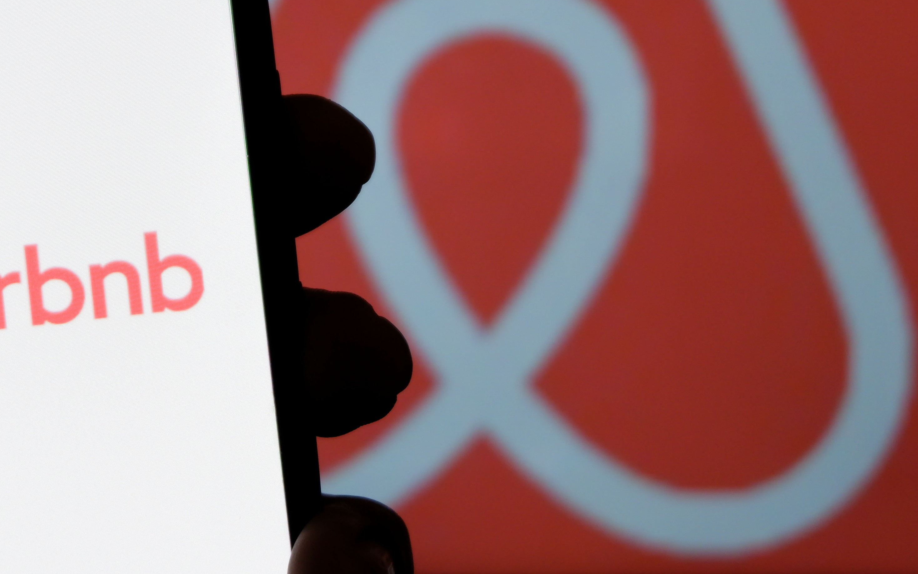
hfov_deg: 16.0
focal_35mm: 130
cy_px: 146
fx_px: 3252
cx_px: 211
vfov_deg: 10.1
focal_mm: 50
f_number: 5.6
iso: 200
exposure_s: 1/80
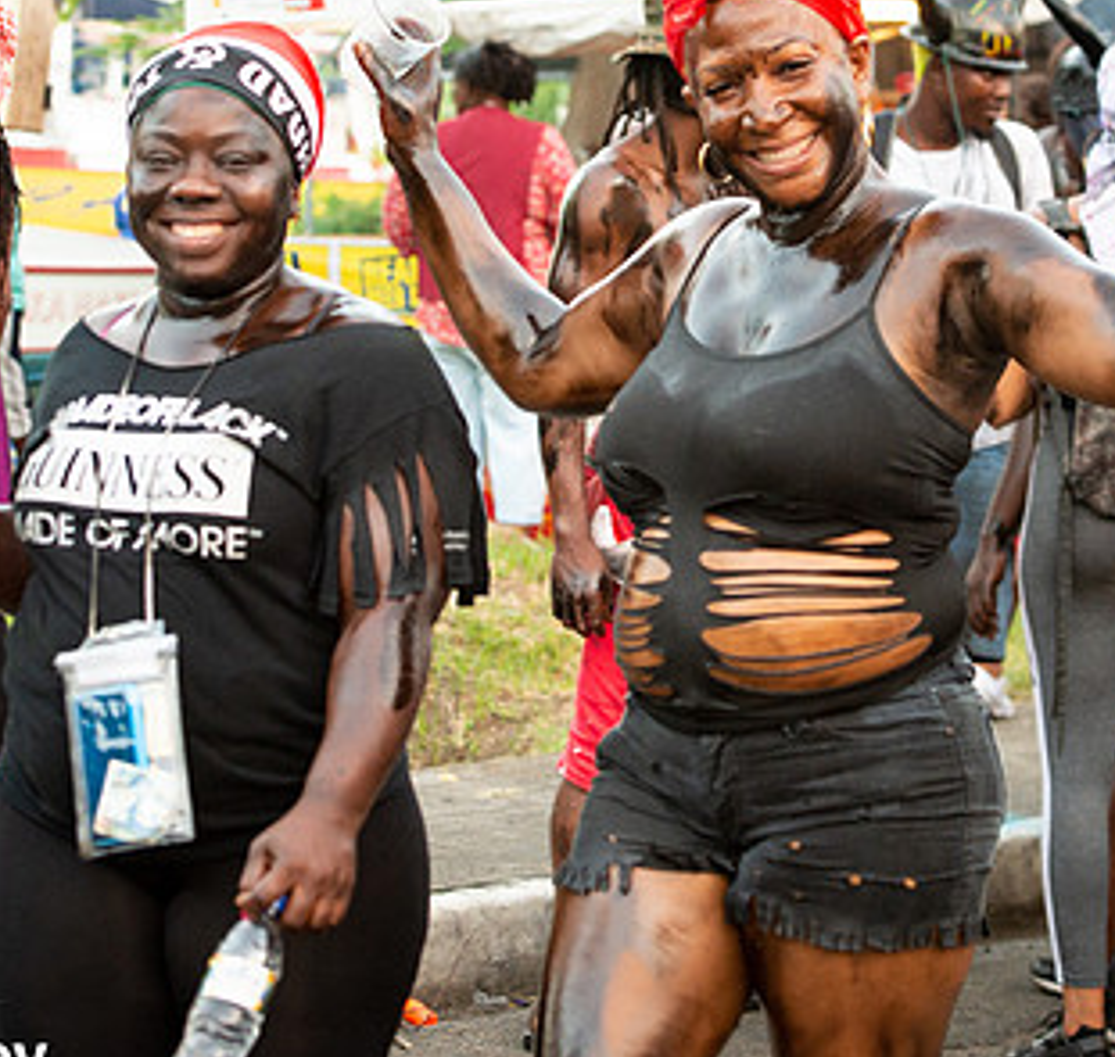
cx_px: 639
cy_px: 355
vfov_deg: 12.0
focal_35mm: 142
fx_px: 5043
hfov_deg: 12.6
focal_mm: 75
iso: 2000
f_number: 5
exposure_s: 1/200
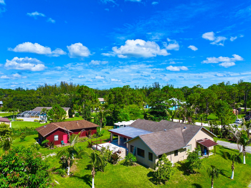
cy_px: 94
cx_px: 126
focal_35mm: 24
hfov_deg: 71.6
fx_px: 174
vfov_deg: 56.8
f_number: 2.8
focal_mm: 12.29
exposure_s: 1/2000
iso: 100
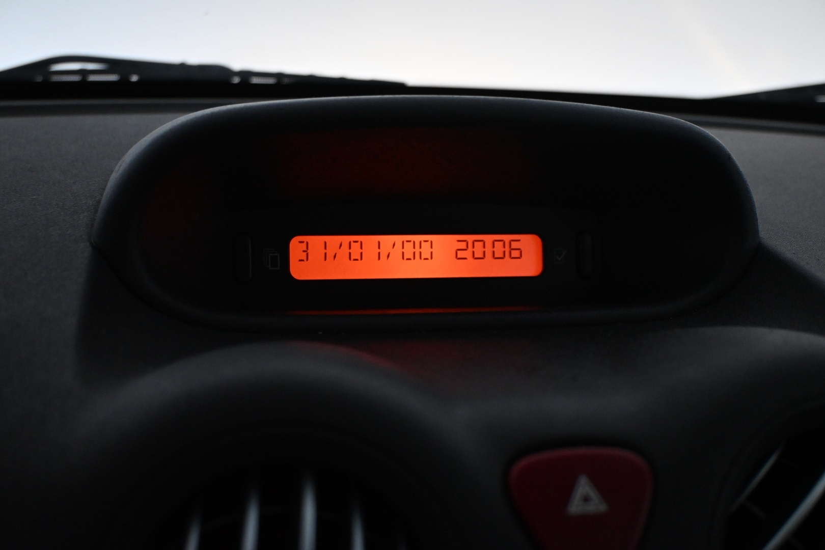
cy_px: 275
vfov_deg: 32.4
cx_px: 412
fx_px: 945
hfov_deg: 47.2
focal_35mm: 41
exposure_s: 1/125
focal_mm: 27.5
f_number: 4.5
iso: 2800
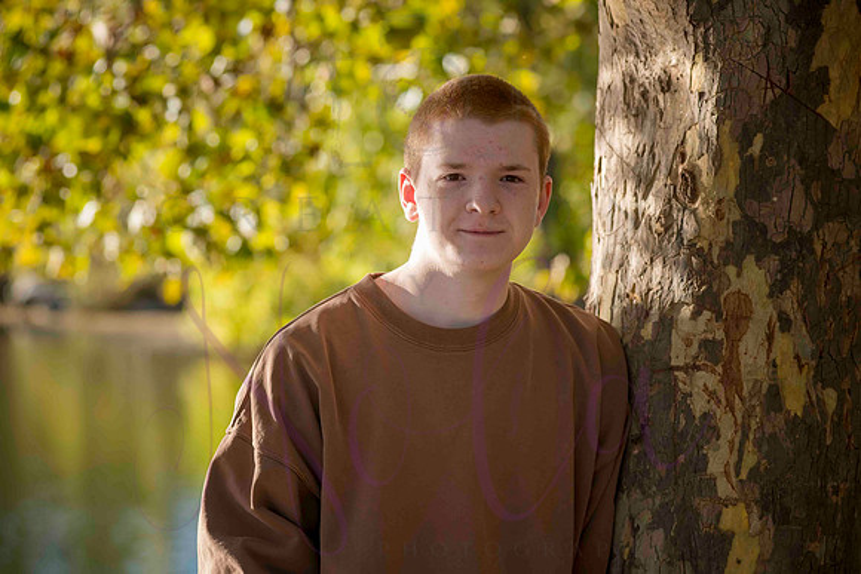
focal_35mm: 120
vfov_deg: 11.4
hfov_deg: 17.1
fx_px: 2871
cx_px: 430
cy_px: 287
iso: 400
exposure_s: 1/640
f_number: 5
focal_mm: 120
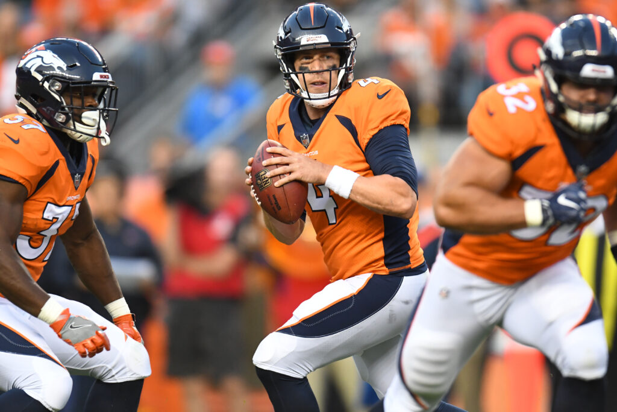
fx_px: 10284
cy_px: 206
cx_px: 308
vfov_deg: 2.3
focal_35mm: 600
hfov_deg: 3.4
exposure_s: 1/2000
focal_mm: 400
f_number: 4
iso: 2500
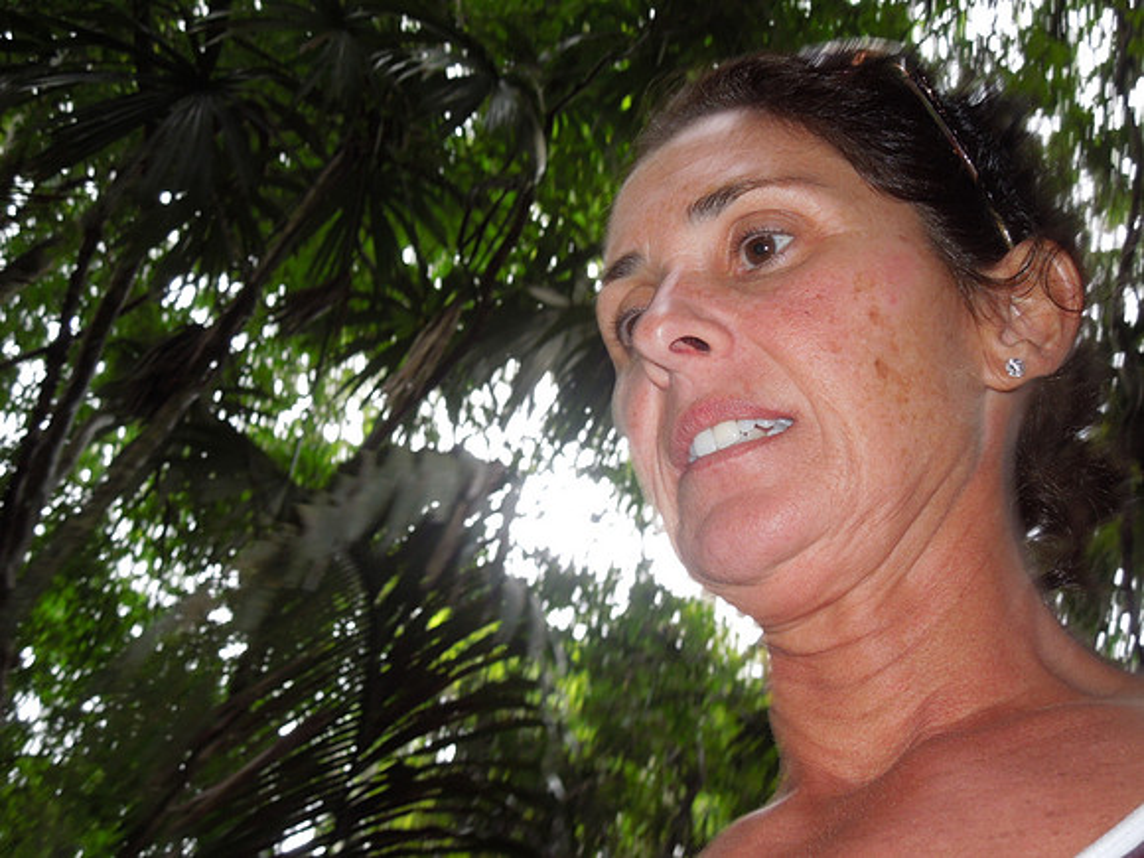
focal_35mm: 43
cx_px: 572
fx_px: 1421
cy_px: 429
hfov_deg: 43.9
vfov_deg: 33.6
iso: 200
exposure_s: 1/30
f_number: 3.9
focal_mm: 7.8
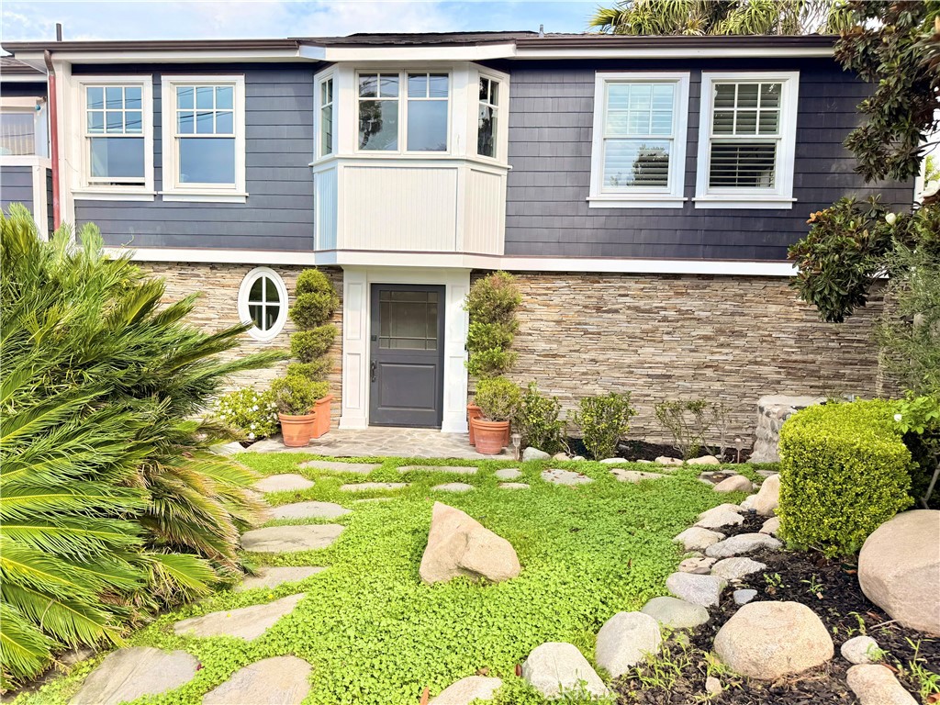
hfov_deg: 71.6
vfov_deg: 56.8
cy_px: 352
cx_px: 470
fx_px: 652
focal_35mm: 24
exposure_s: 1/2110
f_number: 1.78
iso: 80
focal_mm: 6.76
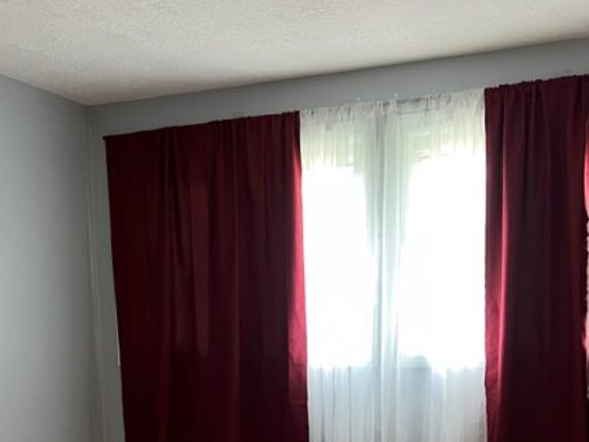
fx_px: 834
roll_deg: +1.7
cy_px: 413
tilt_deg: -6.7
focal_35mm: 49
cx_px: 271
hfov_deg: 38.9
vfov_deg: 28.3
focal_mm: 5.7
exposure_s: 1/60
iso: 160
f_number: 1.5
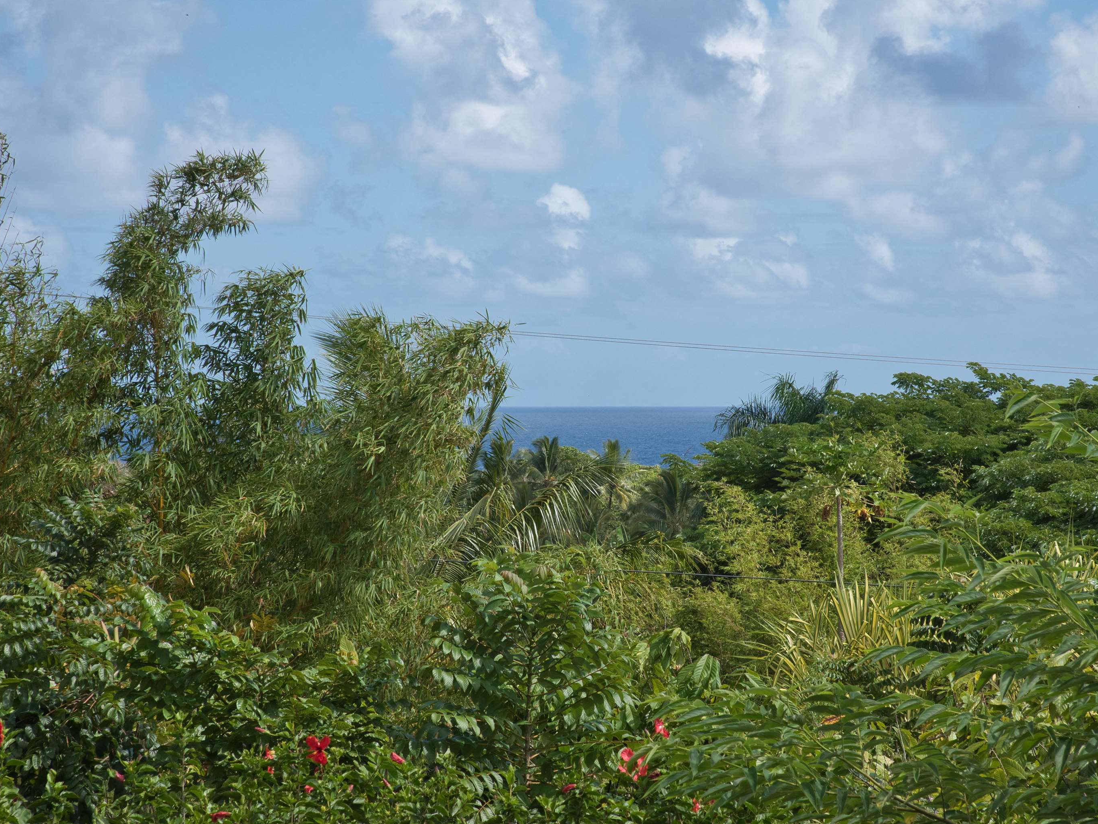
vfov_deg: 13.0
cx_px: 609
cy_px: 413
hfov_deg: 17.3
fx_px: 3616
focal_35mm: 114
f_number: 20
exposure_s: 1/400
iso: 800
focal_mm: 105
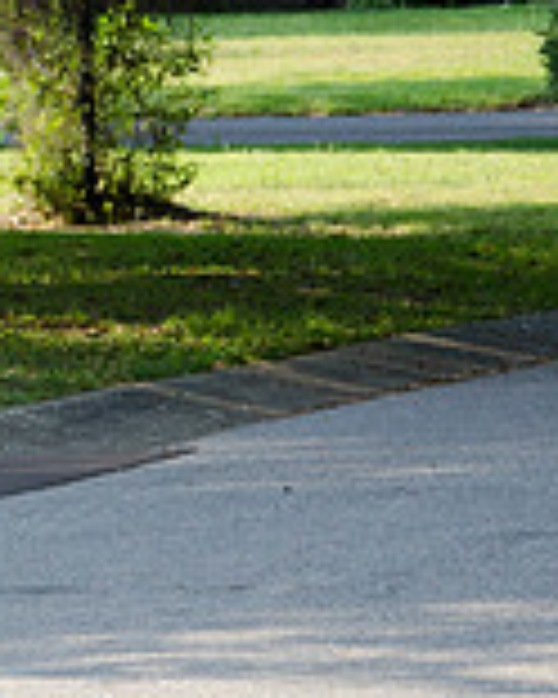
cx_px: -738
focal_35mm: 369
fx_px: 7617
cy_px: 374
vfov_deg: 5.2
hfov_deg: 4.1
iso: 800
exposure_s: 1/640
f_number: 5.3
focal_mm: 70
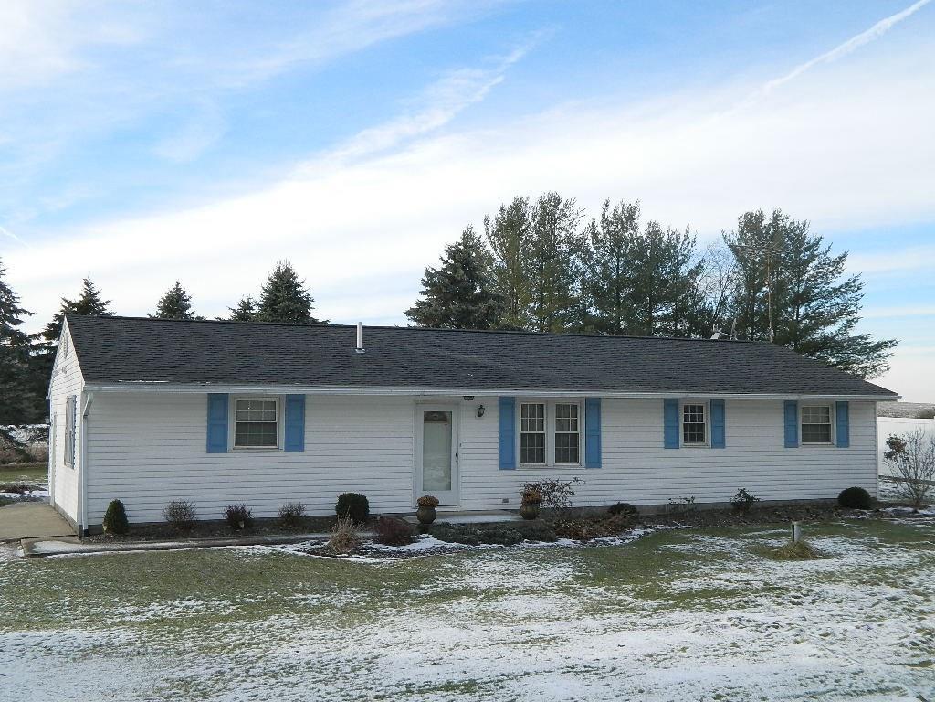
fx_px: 1107
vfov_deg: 35.1
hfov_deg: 45.8
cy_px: 351
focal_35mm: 41
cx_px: 468
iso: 110
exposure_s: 1/640
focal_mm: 7.3
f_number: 3.5
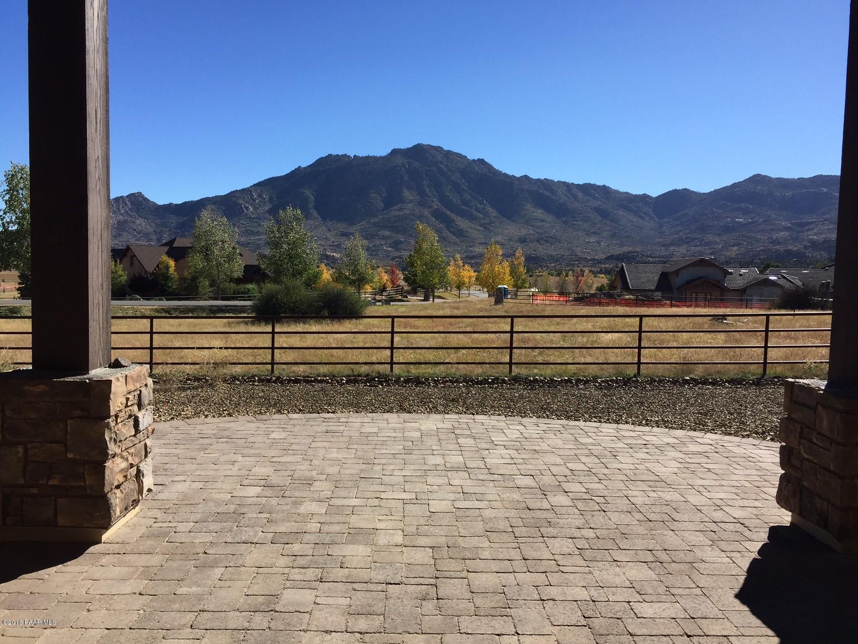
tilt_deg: -3.1
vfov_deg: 48.2
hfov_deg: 61.7
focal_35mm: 29
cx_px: 429
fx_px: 719
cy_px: 322
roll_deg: -1.8
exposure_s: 1/2083
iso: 32
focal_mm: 4.15
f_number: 2.2
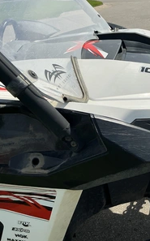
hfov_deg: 30.5
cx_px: 135
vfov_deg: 49.3
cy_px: 120
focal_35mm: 40
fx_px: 262
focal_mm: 3
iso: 25
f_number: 1.8
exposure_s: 1/2801
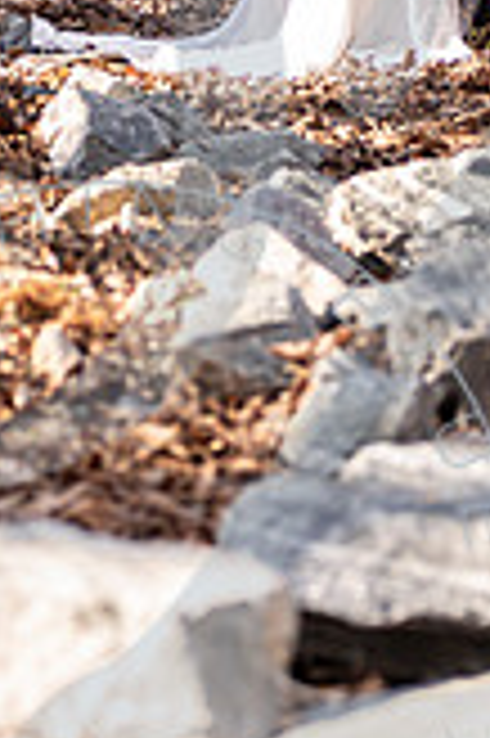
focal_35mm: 170
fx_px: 3478
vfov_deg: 12.1
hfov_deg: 8.1
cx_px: 310
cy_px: 256
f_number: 2.8
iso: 100
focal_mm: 62
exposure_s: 1/160
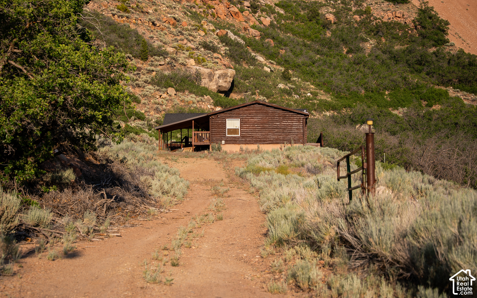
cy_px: 149
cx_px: 217
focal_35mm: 73
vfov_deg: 17.9
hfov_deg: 28.2
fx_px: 949
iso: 40
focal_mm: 64.1
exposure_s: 1/800
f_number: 2.8
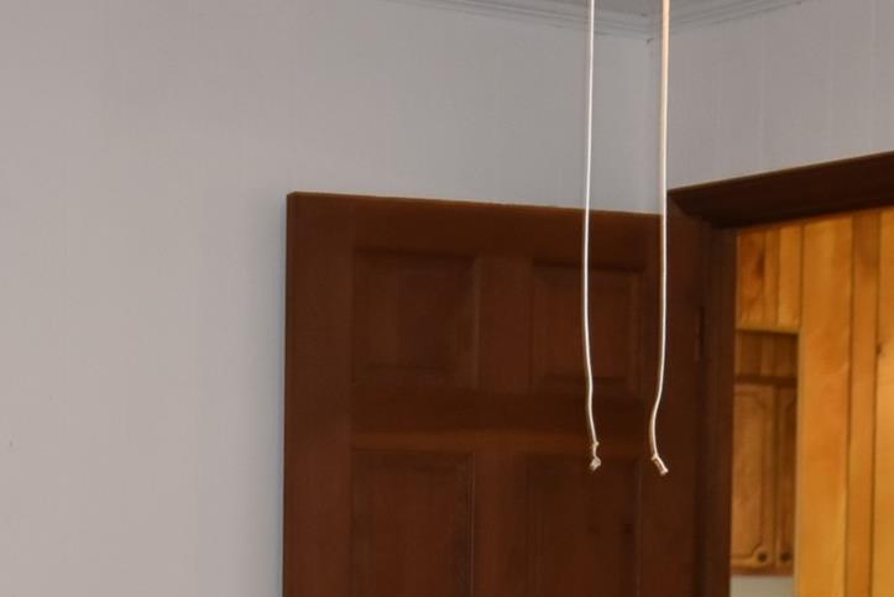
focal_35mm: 102
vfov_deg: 12.9
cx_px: 415
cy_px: 806
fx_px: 2534
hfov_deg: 20.0
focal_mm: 24
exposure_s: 1/60
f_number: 4
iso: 800
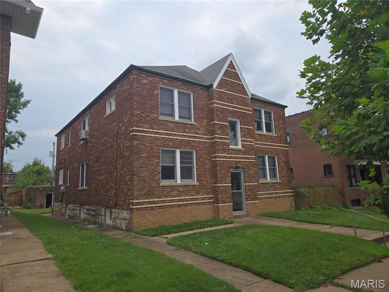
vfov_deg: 58.9
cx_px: 194
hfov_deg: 73.9
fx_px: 258
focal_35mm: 23
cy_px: 146
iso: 25
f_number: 1.8
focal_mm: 5.4
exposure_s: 1/1542
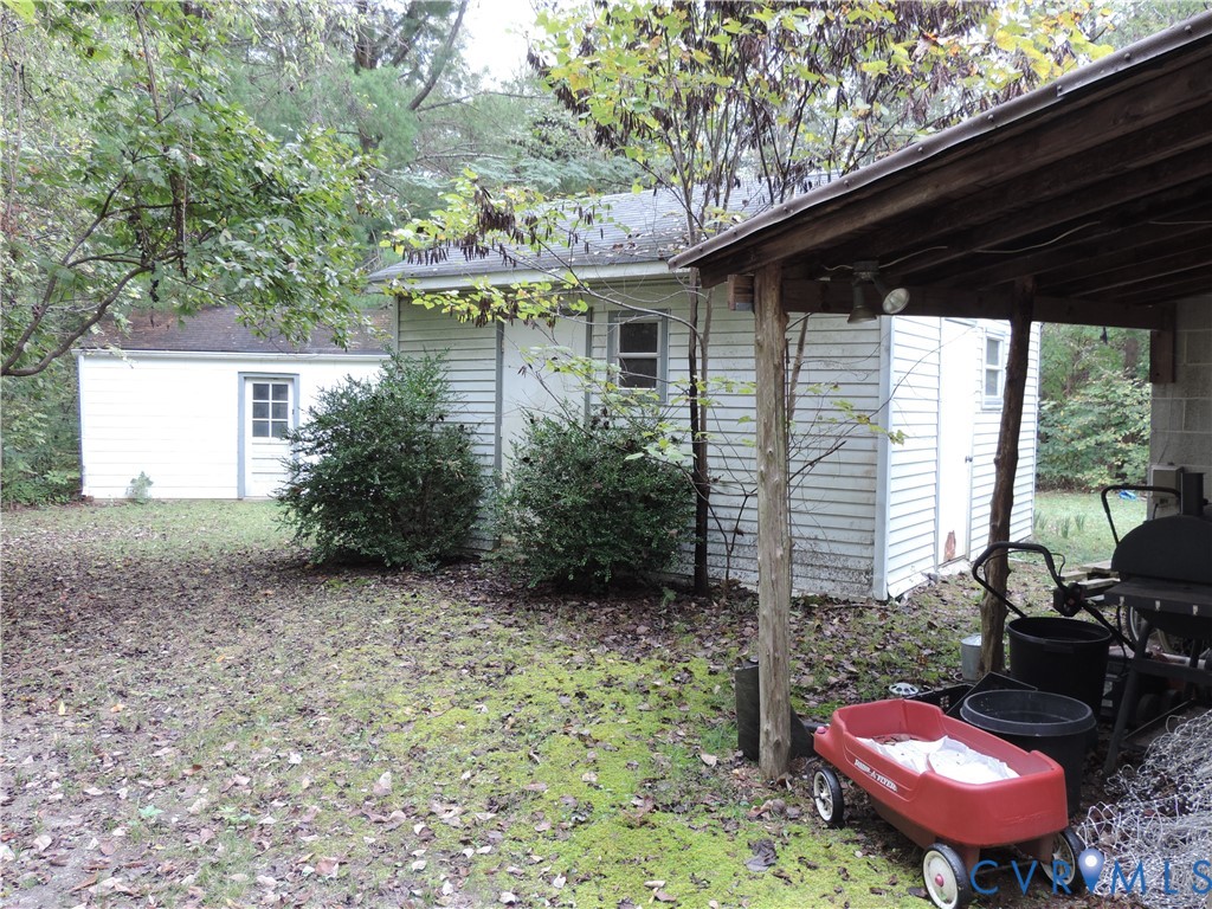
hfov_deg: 60.0
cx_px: 606
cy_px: 454
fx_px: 1050
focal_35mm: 30
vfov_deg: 46.8
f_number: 3.1
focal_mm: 5.3
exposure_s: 1/30
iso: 100
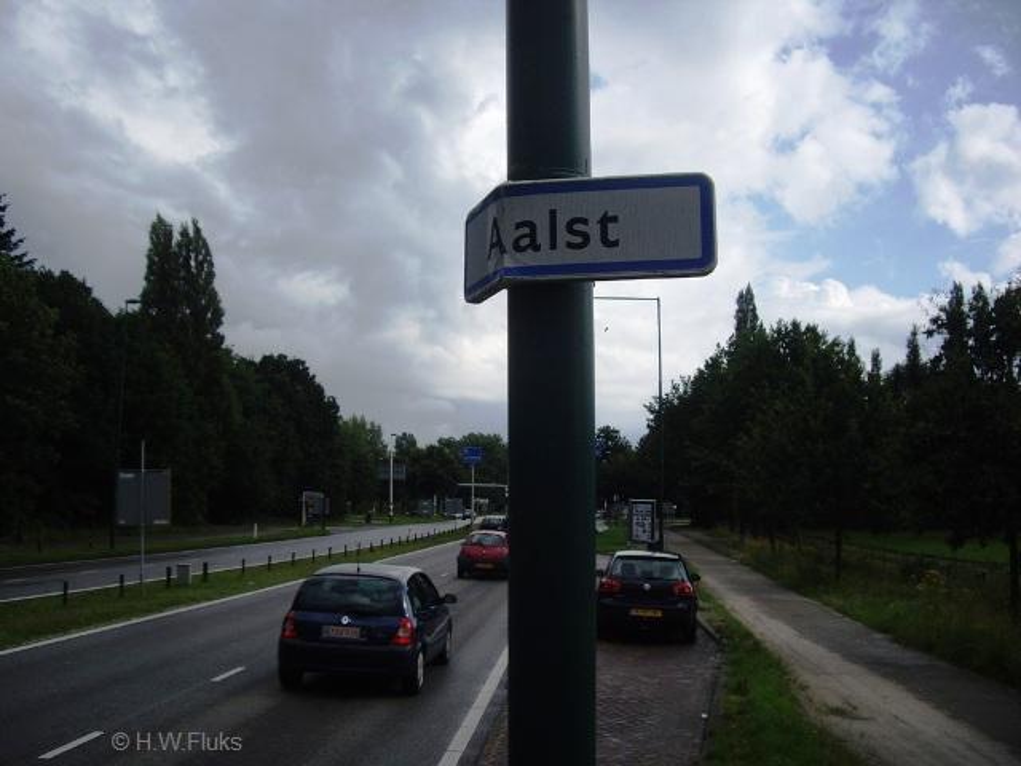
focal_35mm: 38
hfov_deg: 49.0
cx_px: 510
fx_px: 1121
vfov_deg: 37.7
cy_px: 383
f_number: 8
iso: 64
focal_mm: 7.9
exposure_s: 1/160
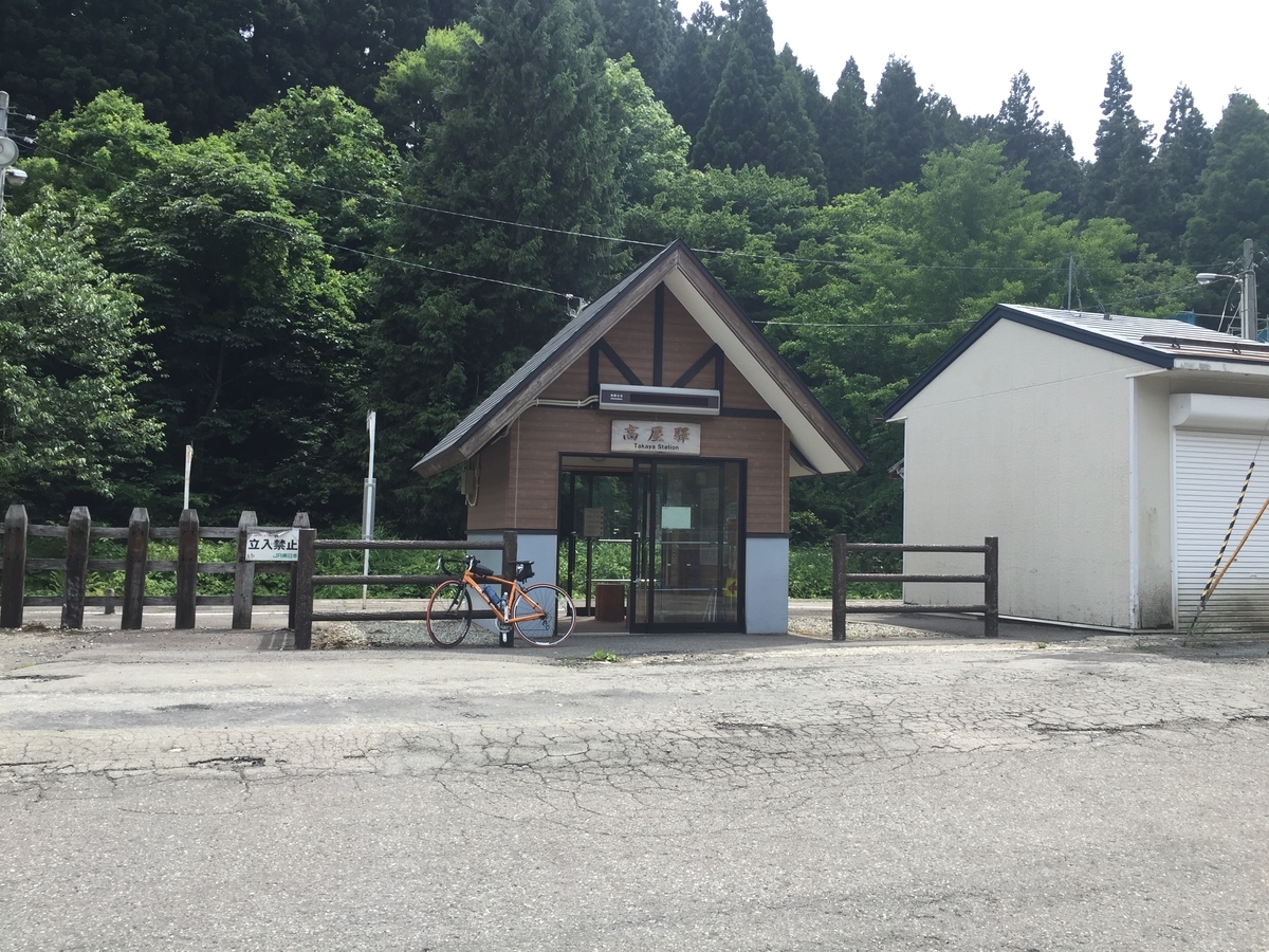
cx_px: 634
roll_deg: -2.8
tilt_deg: +6.1
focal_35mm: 29
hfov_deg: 61.7
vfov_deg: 48.2
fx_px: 1063
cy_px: 476
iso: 32
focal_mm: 4.15
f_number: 2.2
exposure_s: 1/694
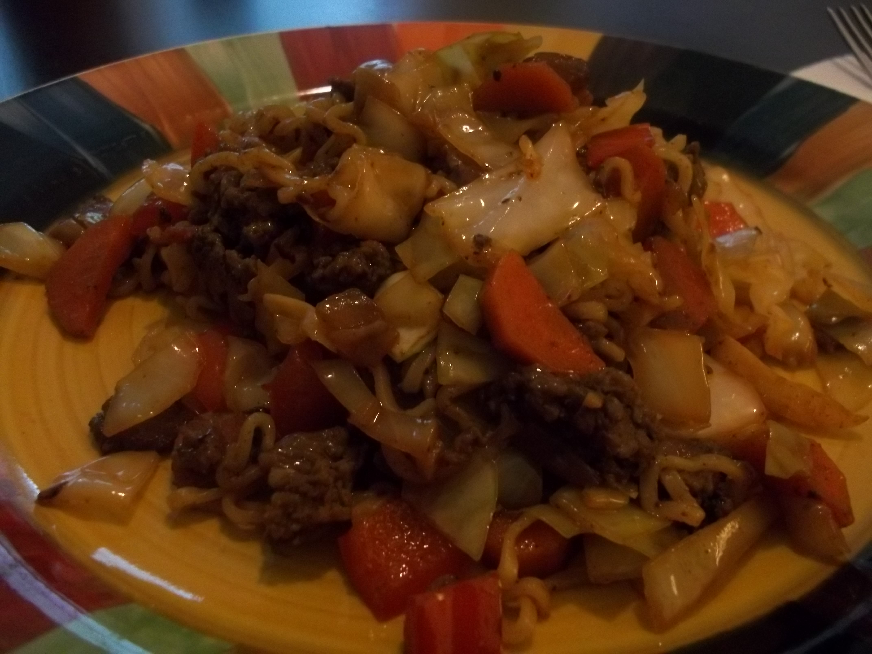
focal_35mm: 32
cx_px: 436
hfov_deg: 56.8
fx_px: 806
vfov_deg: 44.2
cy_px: 327
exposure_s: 1/30
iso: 400
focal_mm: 5.7
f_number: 2.9
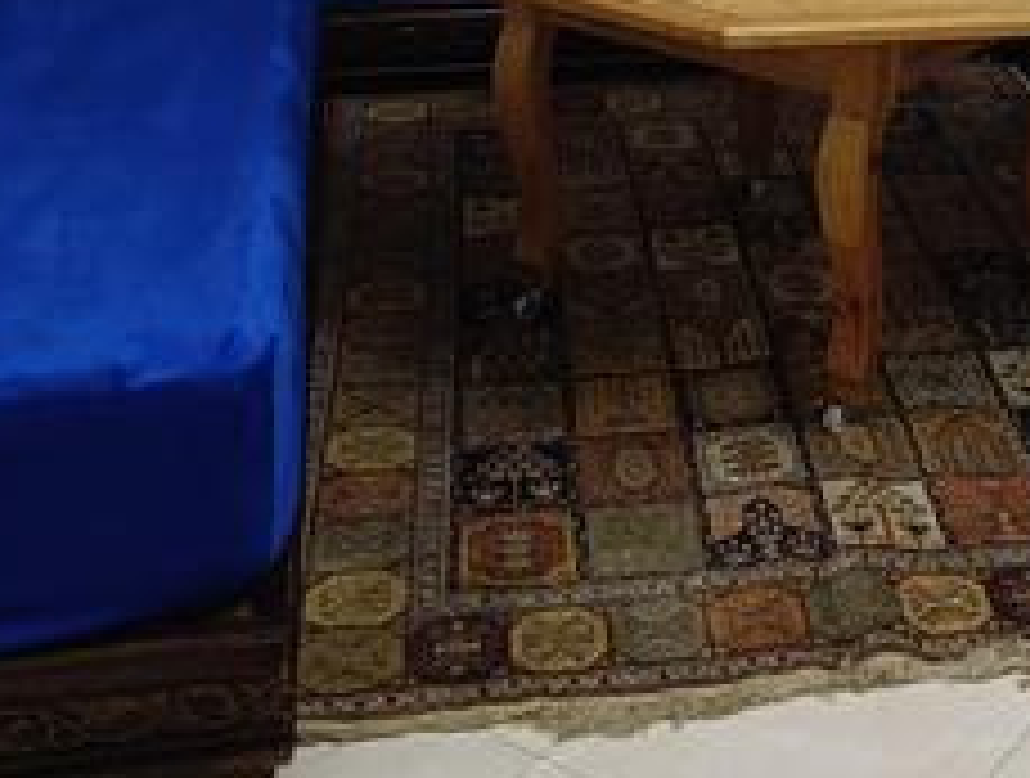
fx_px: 1909
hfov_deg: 29.6
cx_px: 803
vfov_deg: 21.6
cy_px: -112
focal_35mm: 64
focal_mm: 6.14
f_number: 1.6
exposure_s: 1/25
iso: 2000
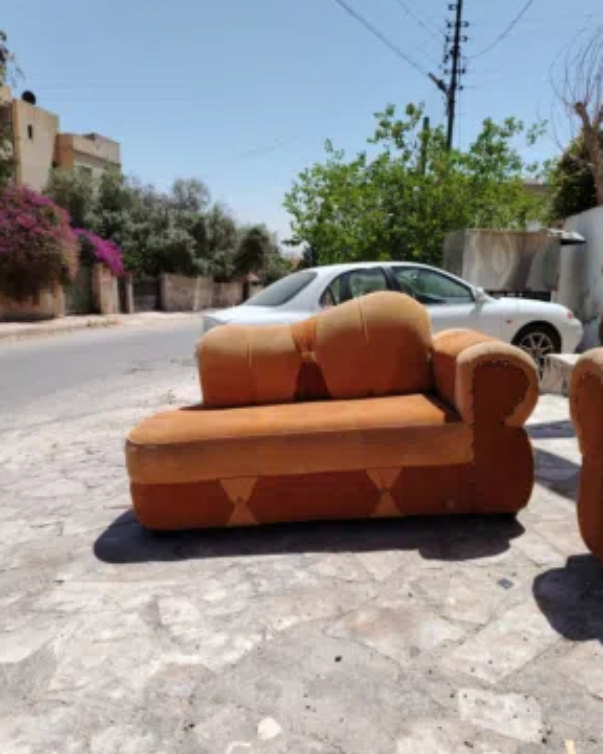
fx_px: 580
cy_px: 387
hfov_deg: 54.9
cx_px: 304
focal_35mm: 26
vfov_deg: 66.0
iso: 100
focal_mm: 5.25
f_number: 1.75
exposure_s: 1/1042
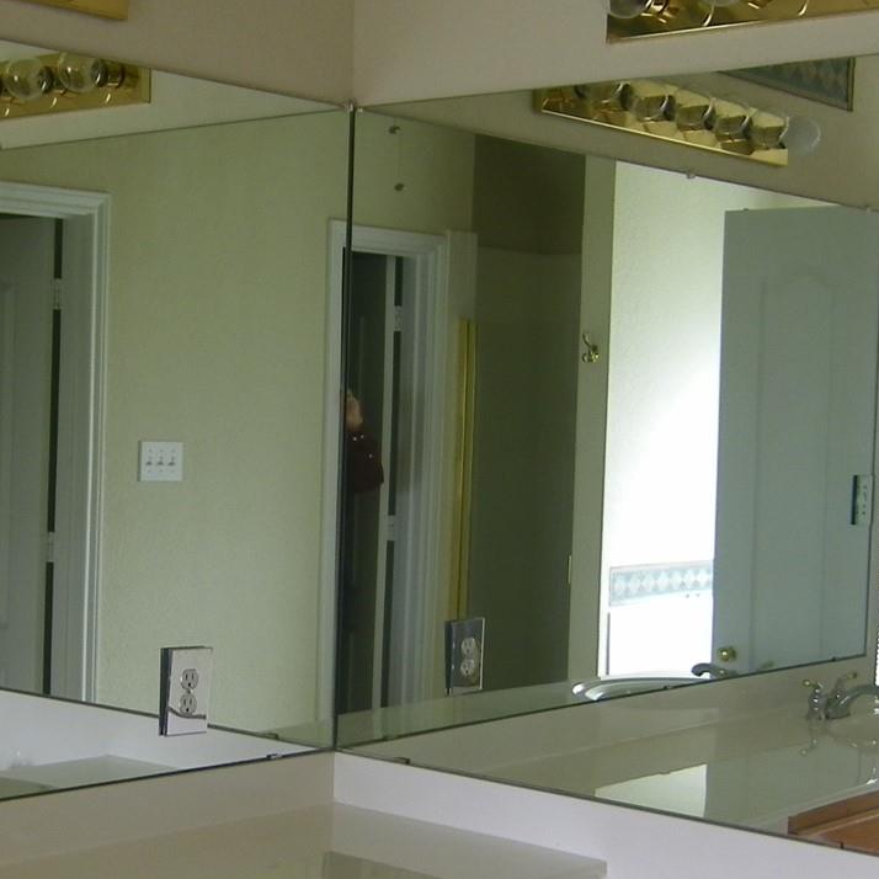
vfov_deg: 24.2
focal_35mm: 71
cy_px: 570
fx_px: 2040
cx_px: 295
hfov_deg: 24.2
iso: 64
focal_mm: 4.9
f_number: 2.6
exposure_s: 1/40
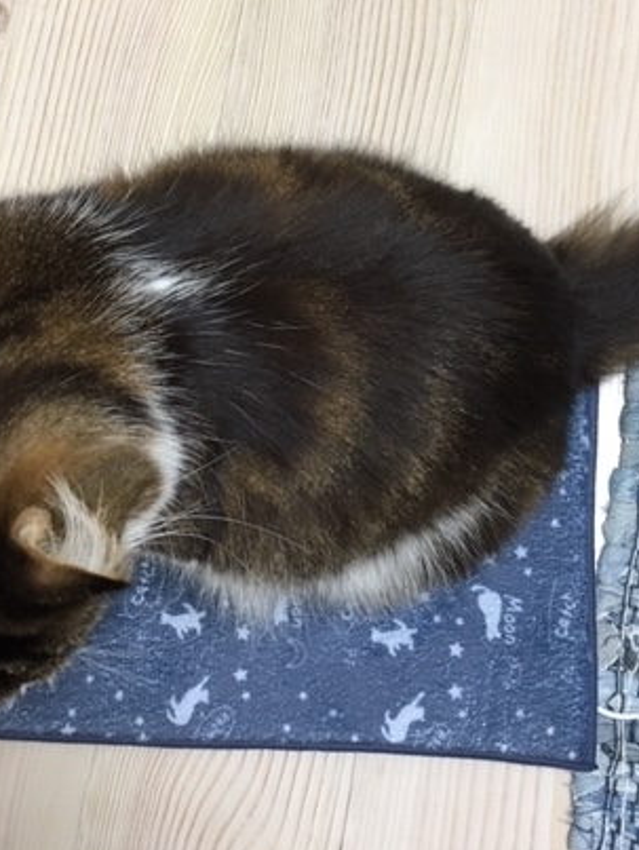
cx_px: 314
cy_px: 302
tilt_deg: -79.4
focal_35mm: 46
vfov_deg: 40.8
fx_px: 1130
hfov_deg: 31.6
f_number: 2.2
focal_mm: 4.15
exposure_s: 1/33
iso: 125
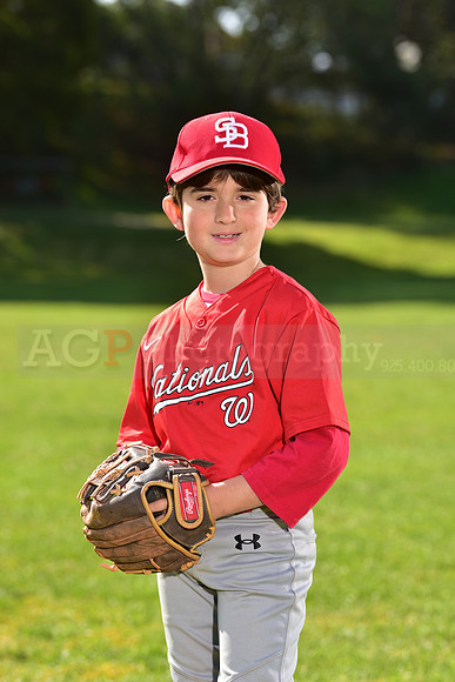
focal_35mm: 130
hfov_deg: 10.6
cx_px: 228
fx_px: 2463
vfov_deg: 15.8
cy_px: 341
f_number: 5
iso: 80
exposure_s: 1/250
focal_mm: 130
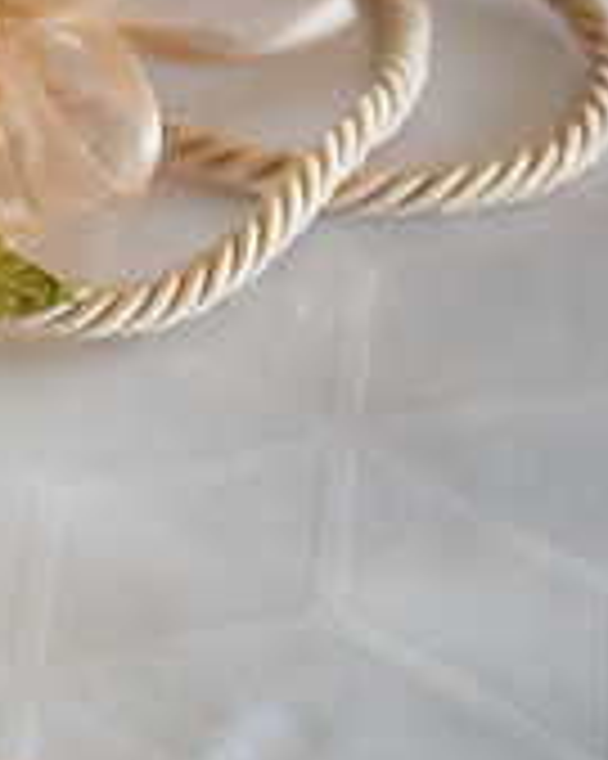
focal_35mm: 177
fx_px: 3985
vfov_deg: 10.9
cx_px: -522
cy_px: 349
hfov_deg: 8.4
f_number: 2.8
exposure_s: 1/320
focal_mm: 55
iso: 500
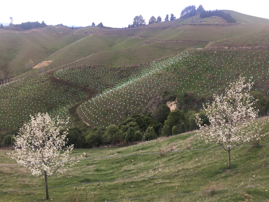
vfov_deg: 48.2
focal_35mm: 29
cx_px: 134
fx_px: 225
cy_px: 101
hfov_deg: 61.7
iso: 40
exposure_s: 1/100
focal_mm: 4.15
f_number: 2.2
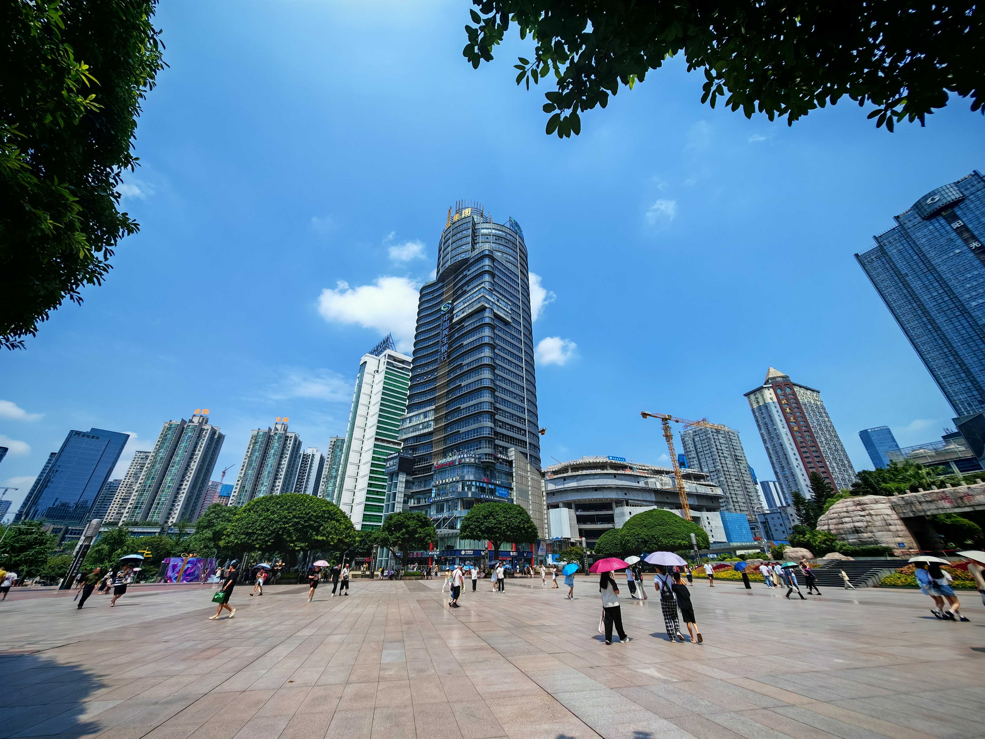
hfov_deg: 106.2
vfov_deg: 89.9
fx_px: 370
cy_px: 370
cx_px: 492
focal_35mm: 13
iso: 50
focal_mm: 1.82
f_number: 2
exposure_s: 1/660
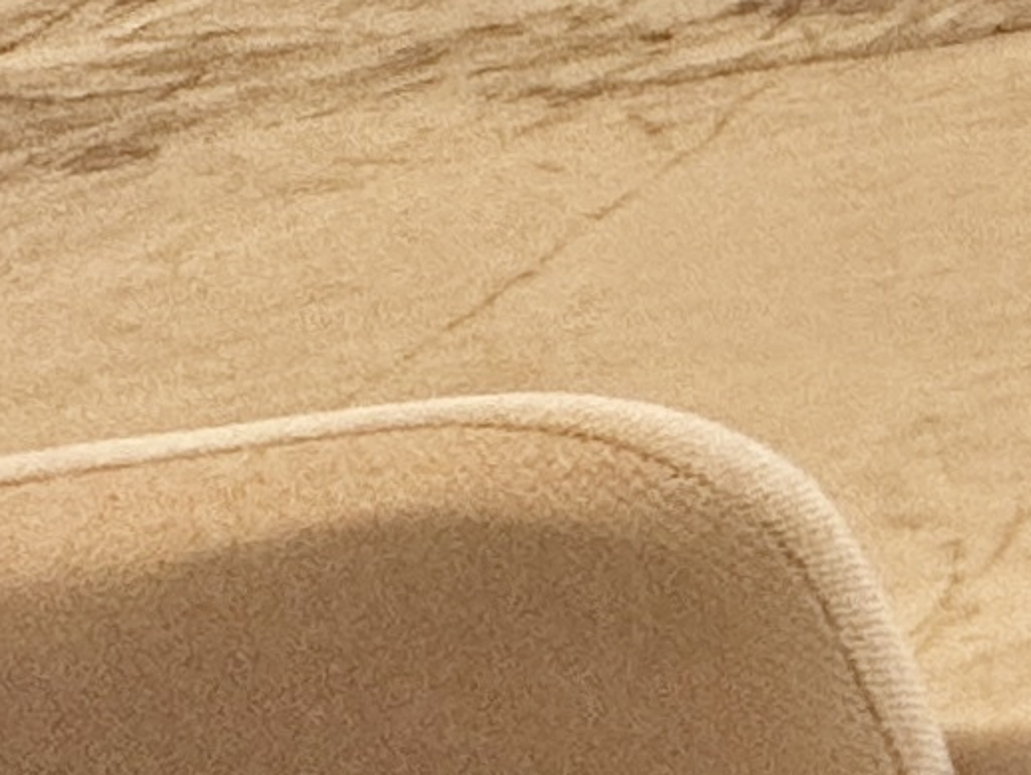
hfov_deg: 9.3
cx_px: 3706
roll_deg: +1.8
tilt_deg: -2.8
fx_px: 3159
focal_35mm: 106
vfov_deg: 10.7
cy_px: -1382
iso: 50
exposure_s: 1/120
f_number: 2.2
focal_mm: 2.22
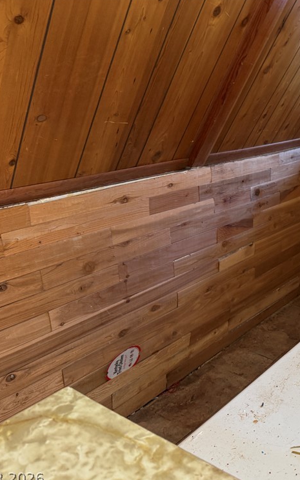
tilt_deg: -19.9
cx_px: 303
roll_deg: -1.1
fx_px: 458
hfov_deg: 33.1
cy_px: 241
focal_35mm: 35
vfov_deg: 55.3
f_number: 1.78
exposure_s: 1/96
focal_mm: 6.76
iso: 200
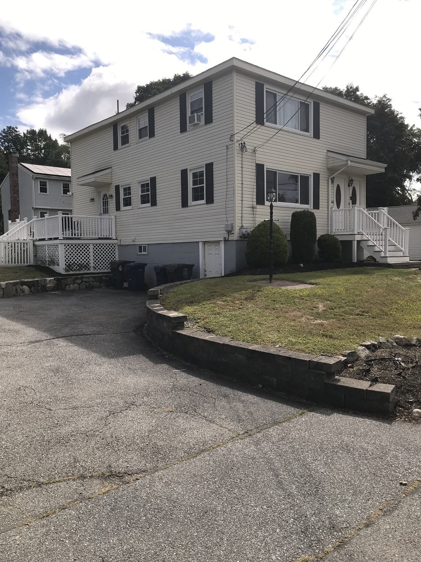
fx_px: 454
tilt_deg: -3.6
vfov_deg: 63.4
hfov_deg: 49.7
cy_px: 281
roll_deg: +0.2
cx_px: 210
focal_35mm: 28
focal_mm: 3.99
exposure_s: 1/2994
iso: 20
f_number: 1.8
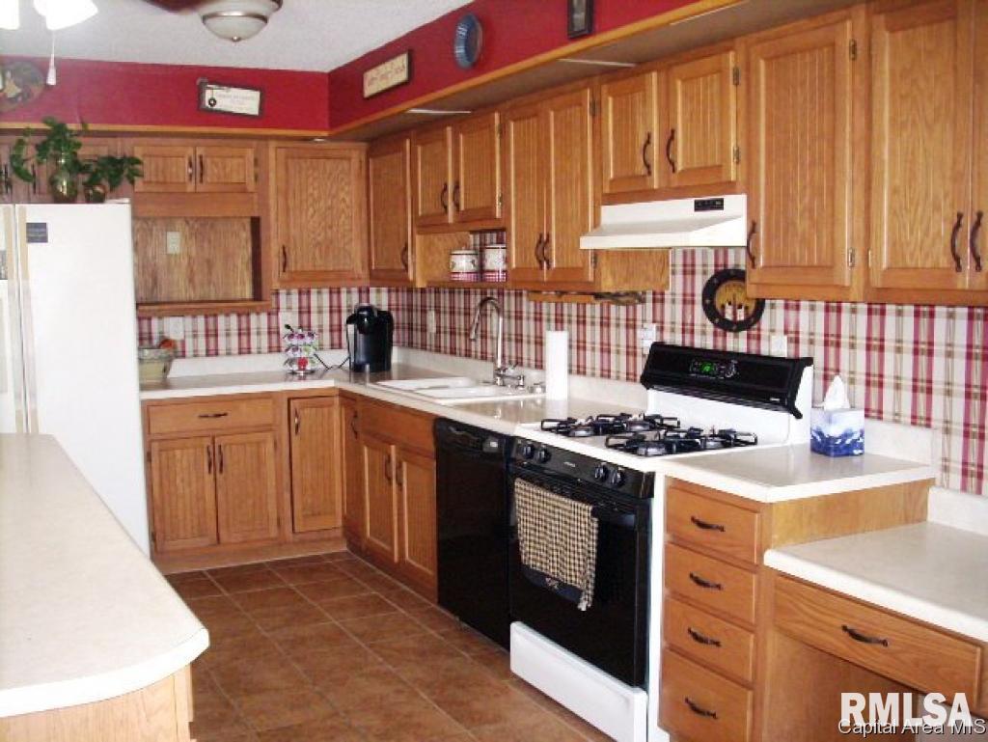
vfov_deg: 38.7
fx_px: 1057
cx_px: 494
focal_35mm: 37
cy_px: 371
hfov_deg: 50.1
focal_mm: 6.2
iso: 400
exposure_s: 1/60
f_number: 2.8
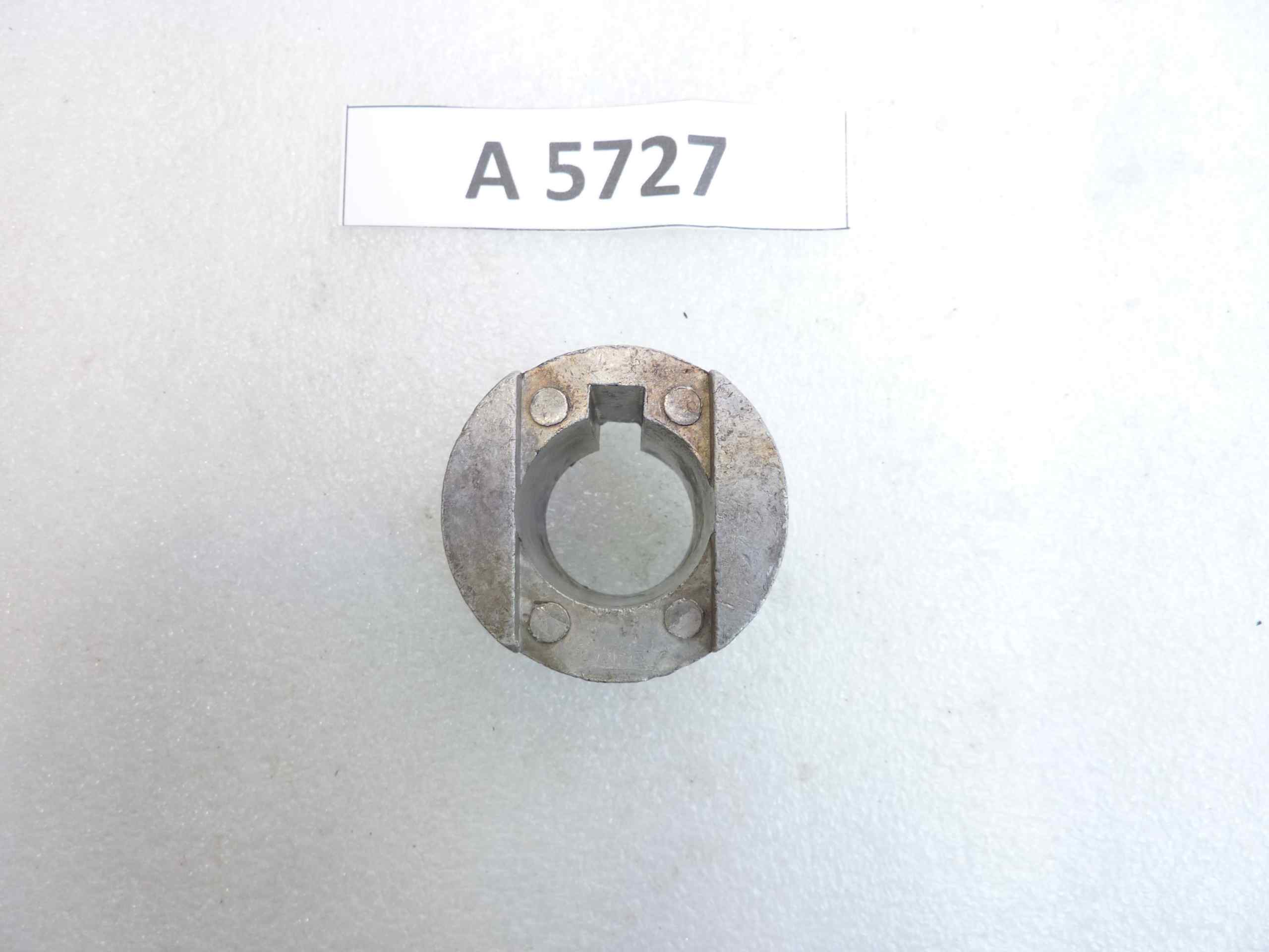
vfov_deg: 54.9
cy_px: 476
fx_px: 916
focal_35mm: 25
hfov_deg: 69.4
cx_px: 634
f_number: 3.3
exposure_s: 1/10
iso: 80
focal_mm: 4.1
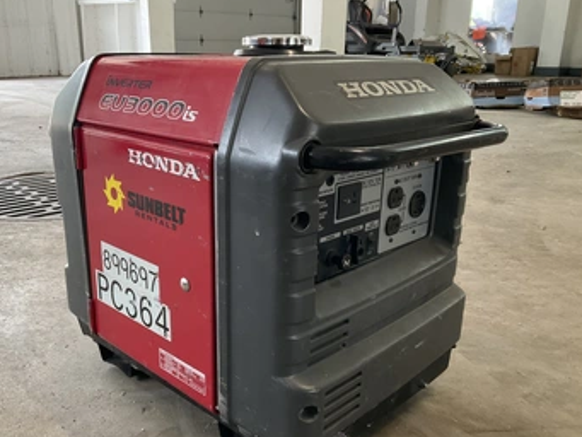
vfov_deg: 41.7
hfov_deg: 53.8
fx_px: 572
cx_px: 258
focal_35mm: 34
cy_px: 251
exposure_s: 1/60
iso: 160
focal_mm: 3
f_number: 1.8
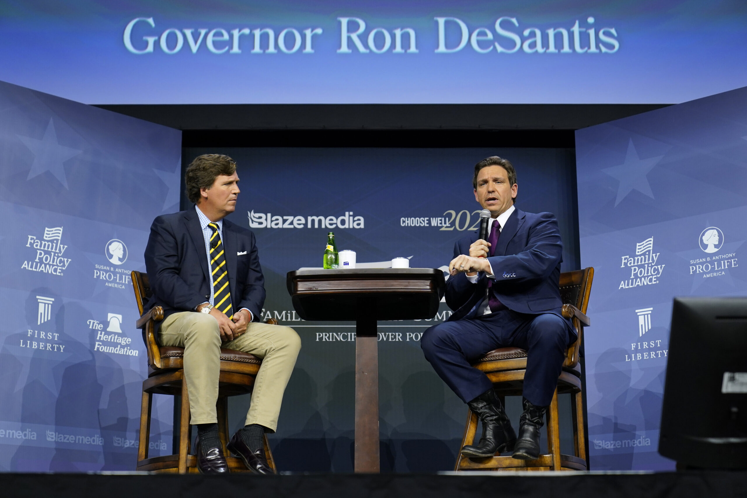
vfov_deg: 22.6
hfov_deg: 33.4
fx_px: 1245
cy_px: 249
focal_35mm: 60
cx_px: 374
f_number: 2.8
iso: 1600
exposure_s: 1/500
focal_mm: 60
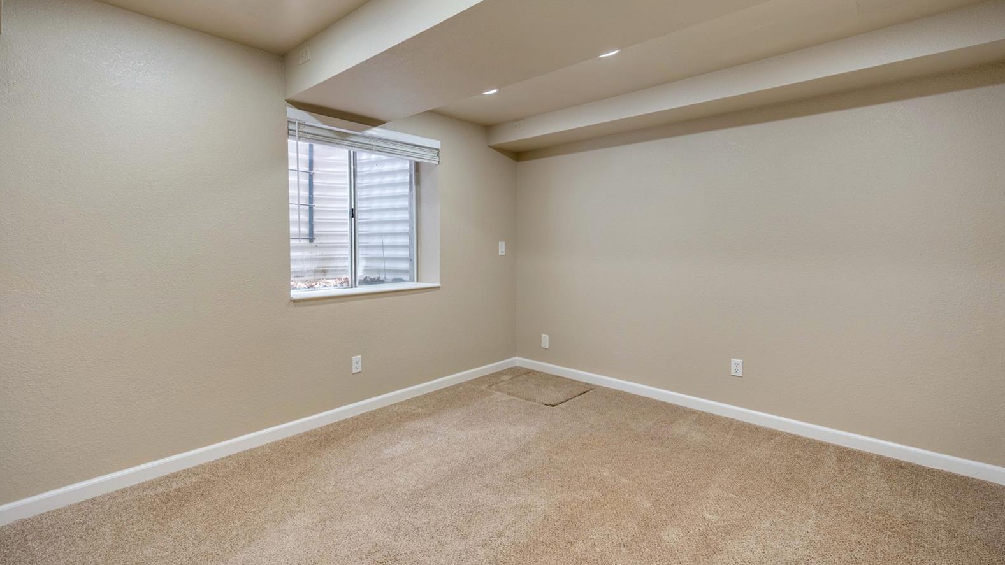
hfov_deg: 95.9
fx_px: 453
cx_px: 499
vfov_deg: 63.8
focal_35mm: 17
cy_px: 258
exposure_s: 1/250
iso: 500
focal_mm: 16
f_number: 6.3
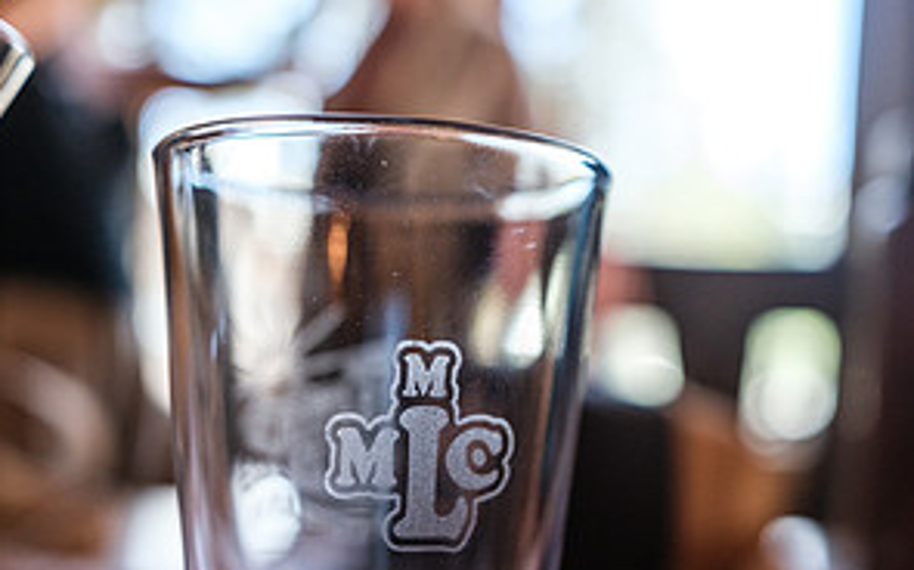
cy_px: 372
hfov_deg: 47.2
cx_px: 455
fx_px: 1046
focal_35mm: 42
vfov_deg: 30.3
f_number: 1.4
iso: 500
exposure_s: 1/640
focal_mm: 18
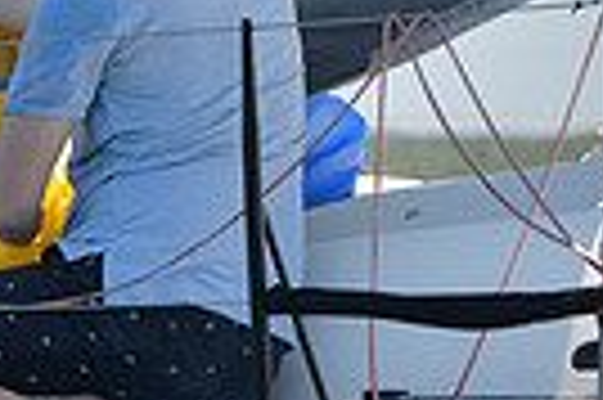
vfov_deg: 3.1
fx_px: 7411
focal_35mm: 443
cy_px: 407
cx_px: -684
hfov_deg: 4.6
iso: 400
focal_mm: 102
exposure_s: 1/800
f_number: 4.5
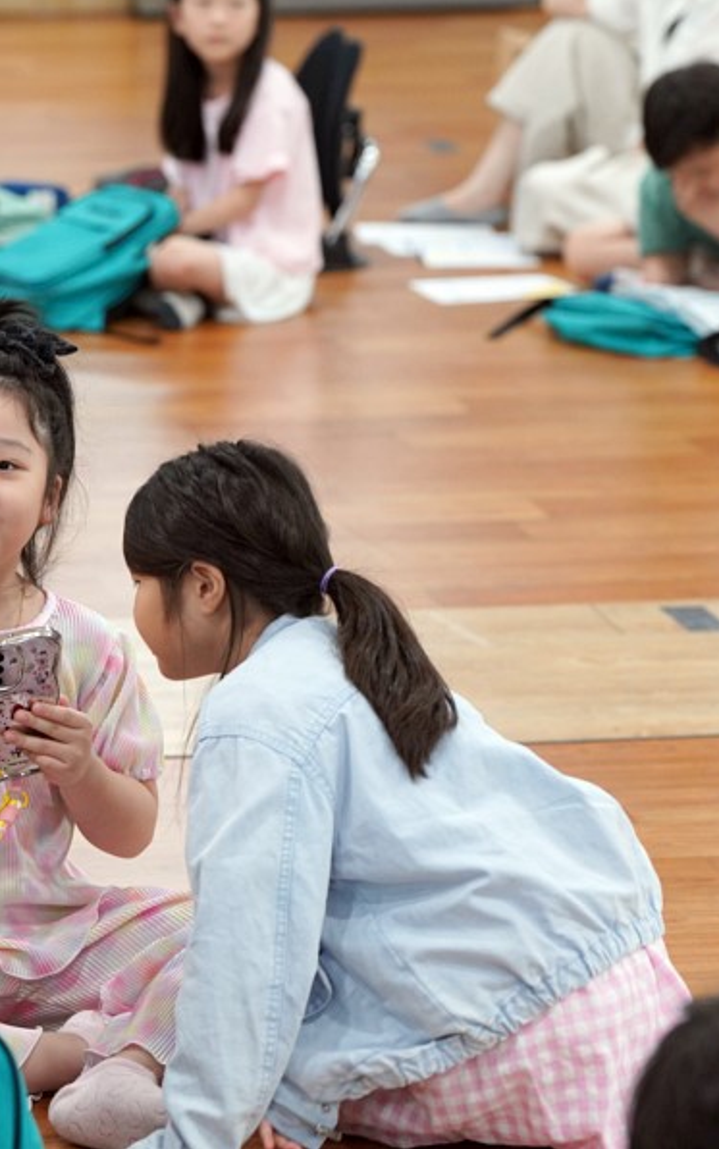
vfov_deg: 13.1
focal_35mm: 160
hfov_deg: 8.2
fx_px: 5012
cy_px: 573
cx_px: 64
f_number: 4
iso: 2000
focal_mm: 104
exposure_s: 1/160
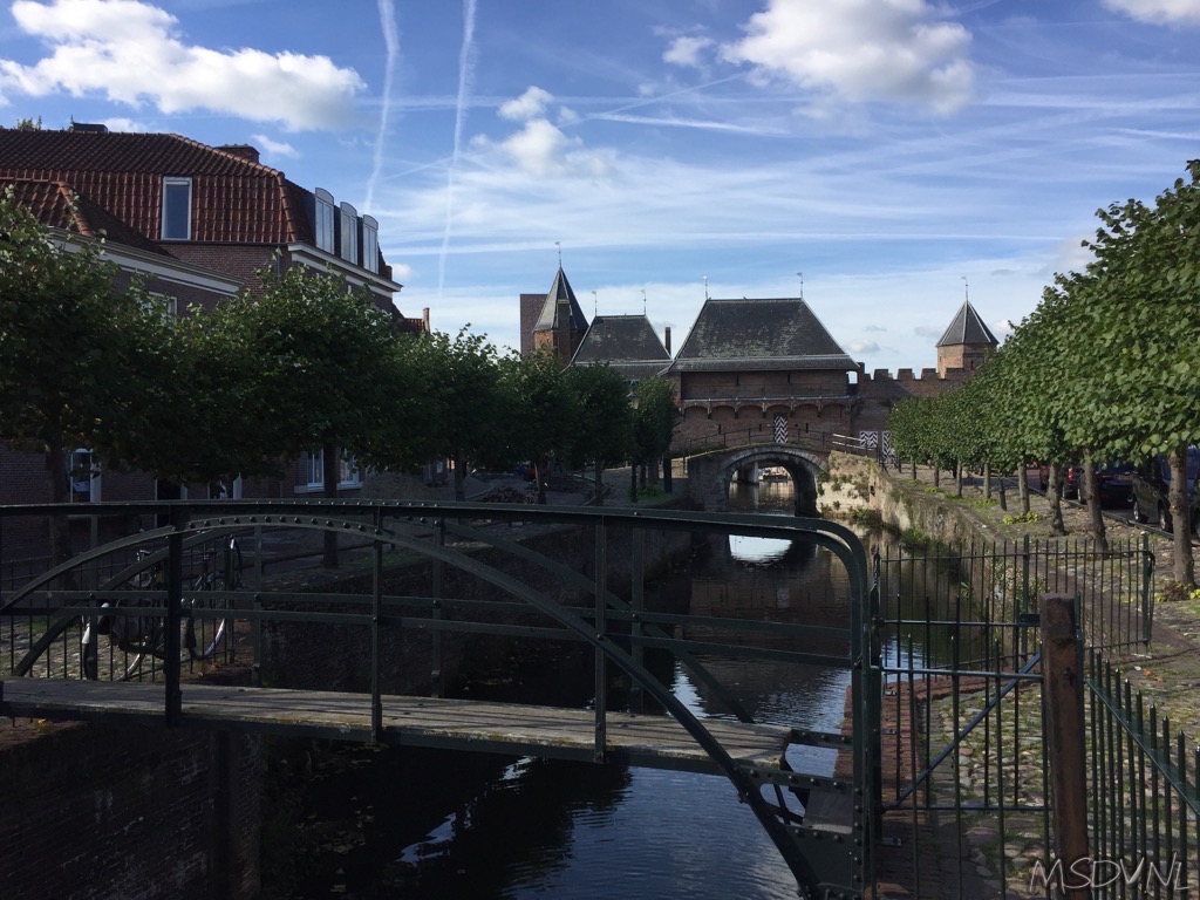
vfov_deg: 48.2
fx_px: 1005
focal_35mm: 29
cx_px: 600
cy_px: 450
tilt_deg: +2.1
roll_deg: -0.1
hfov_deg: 61.7
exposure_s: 1/1582
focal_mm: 4.15
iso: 32
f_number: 2.2
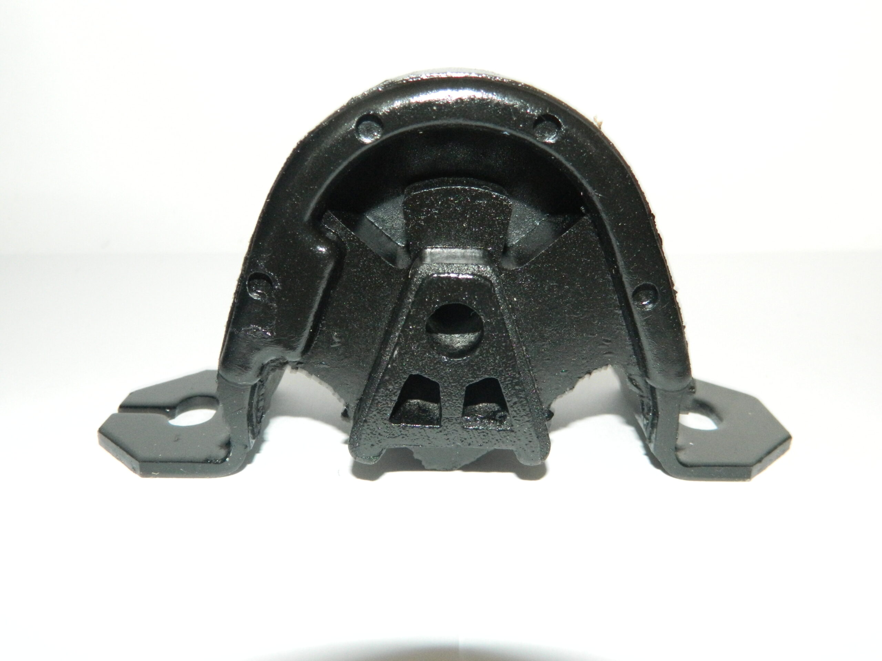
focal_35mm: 31
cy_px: 330
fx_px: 790
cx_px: 441
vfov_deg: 45.4
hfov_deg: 58.4
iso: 400
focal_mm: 5.6
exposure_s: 1/15
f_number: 3.2
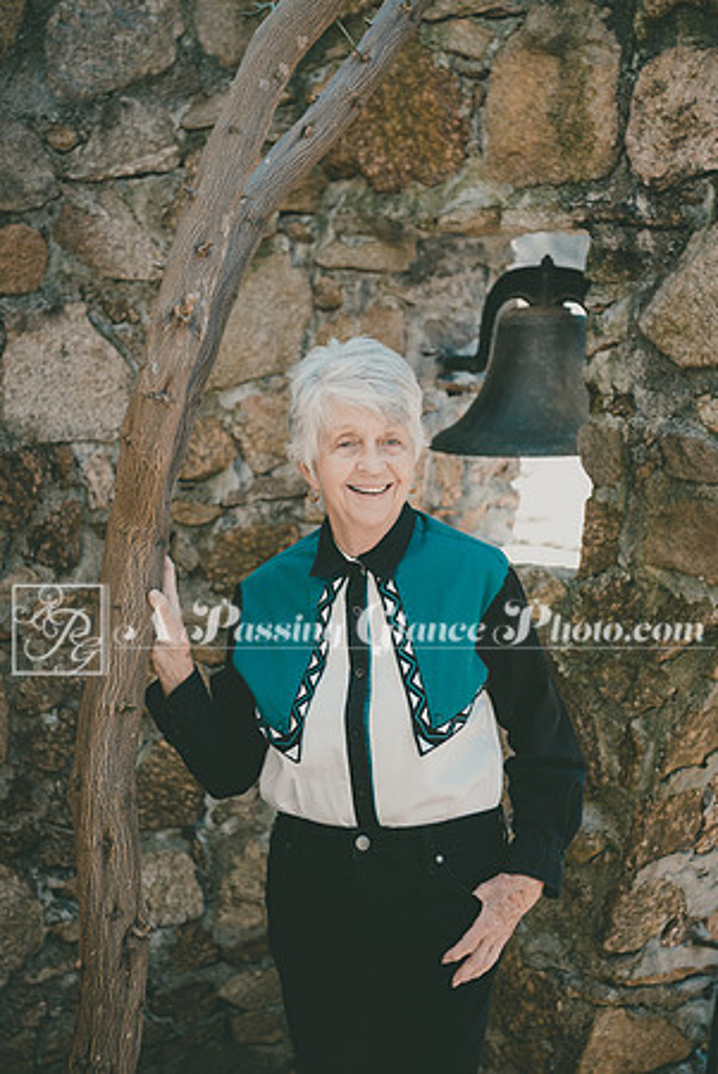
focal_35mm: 70
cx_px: 359
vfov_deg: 28.8
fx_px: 2089
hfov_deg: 19.5
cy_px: 537
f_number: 4
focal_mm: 70
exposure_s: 1/160
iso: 360
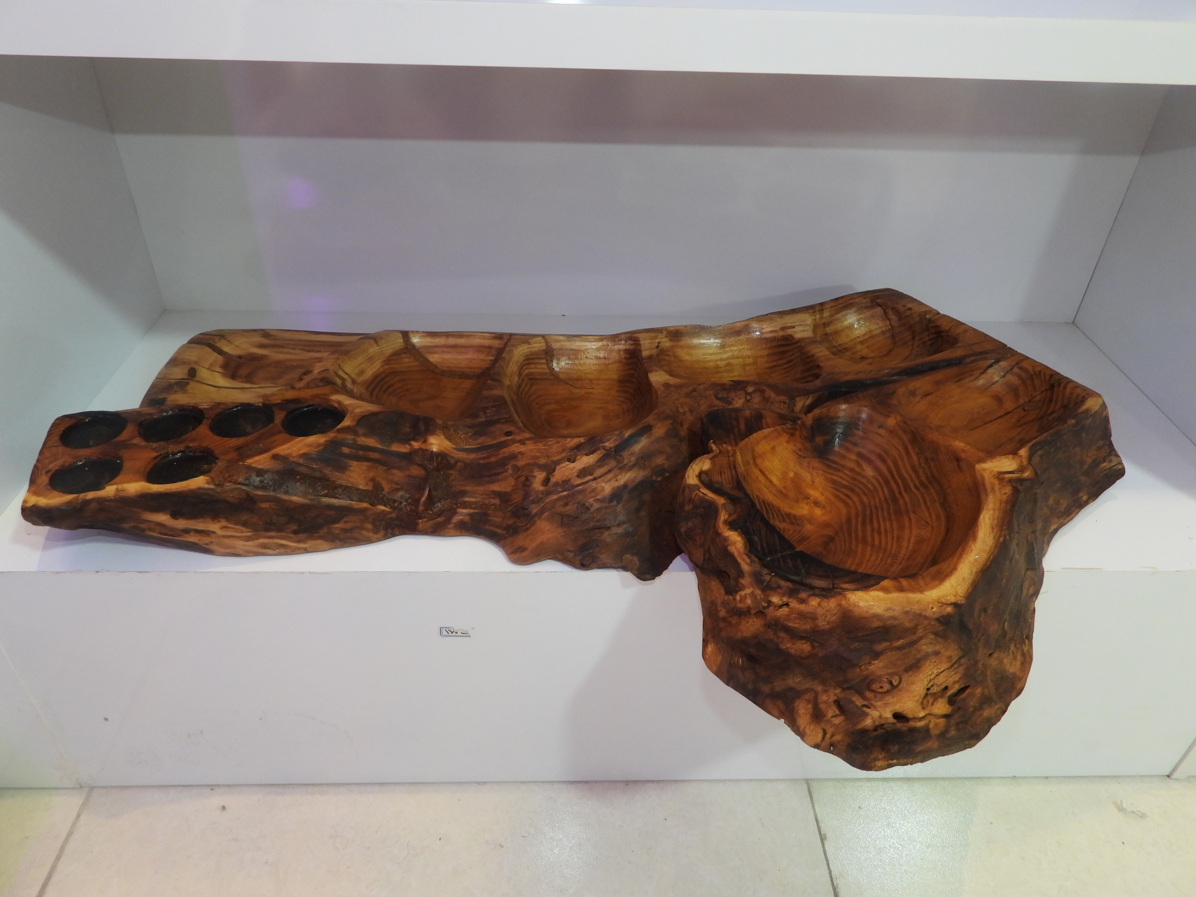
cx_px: 598
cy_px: 448
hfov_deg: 71.6
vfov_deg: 56.8
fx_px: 829
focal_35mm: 24
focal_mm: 4.3
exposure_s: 1/30
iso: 200
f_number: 2.8
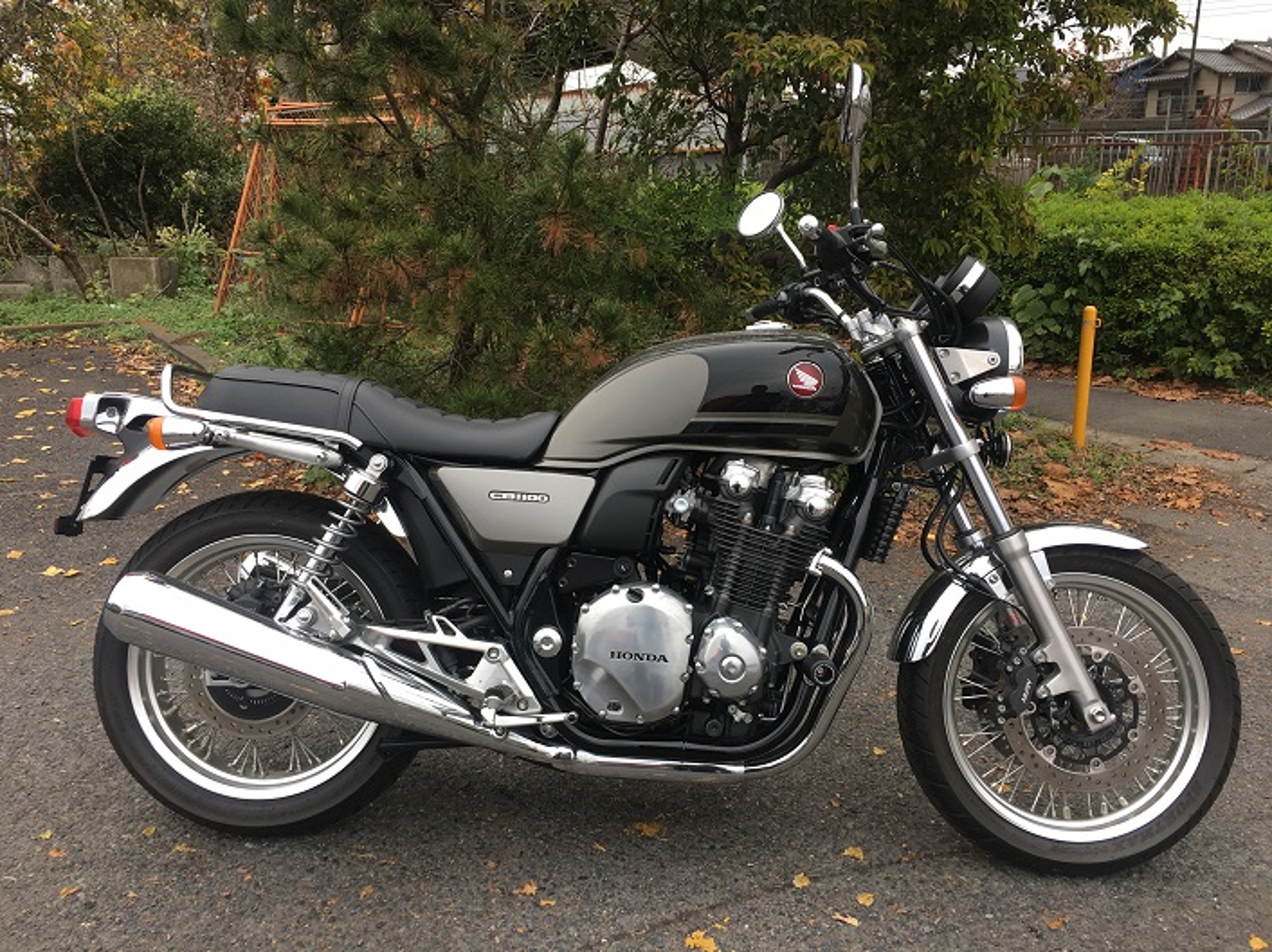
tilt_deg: -13.5
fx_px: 1065
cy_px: 476
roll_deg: -0.9
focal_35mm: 29
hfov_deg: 61.7
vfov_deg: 48.2
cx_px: 636
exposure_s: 1/120
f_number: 2.2
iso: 25
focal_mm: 4.15
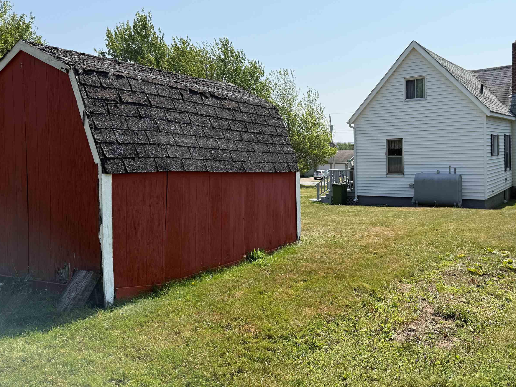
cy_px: 183
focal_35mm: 31
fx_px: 462
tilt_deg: -1.3
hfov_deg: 58.0
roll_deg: +0.7
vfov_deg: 45.4
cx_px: 303
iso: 80
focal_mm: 6.76
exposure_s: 1/3759
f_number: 1.78
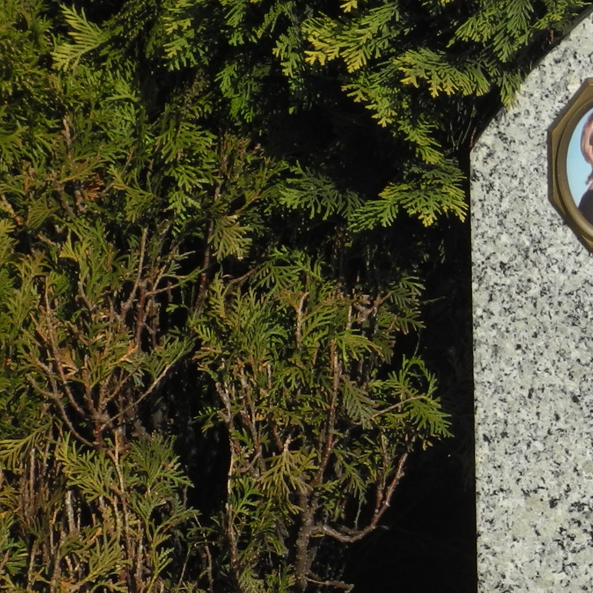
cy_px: 470
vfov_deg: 8.2
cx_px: 971
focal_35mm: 214
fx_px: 4148
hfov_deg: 8.0
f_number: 4.5
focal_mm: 14.5
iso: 100
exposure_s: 1/1000
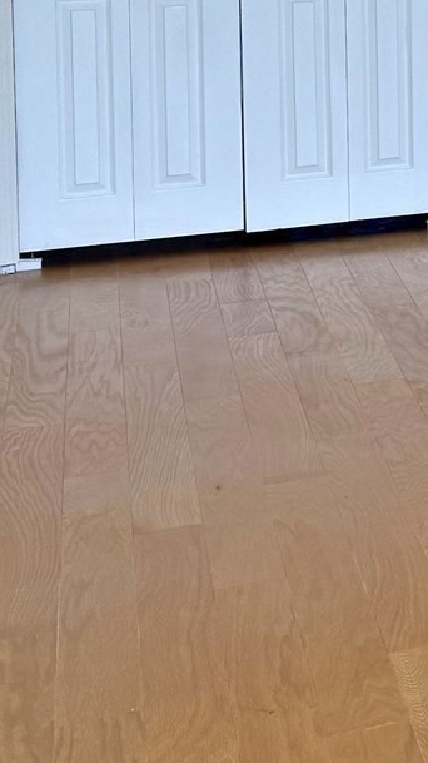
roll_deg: -1.1
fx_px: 1778
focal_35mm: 88
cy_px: -104
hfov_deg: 10.7
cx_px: 1168
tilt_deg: -2.3
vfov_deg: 22.6
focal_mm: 6.76
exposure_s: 1/120
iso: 125
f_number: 1.78
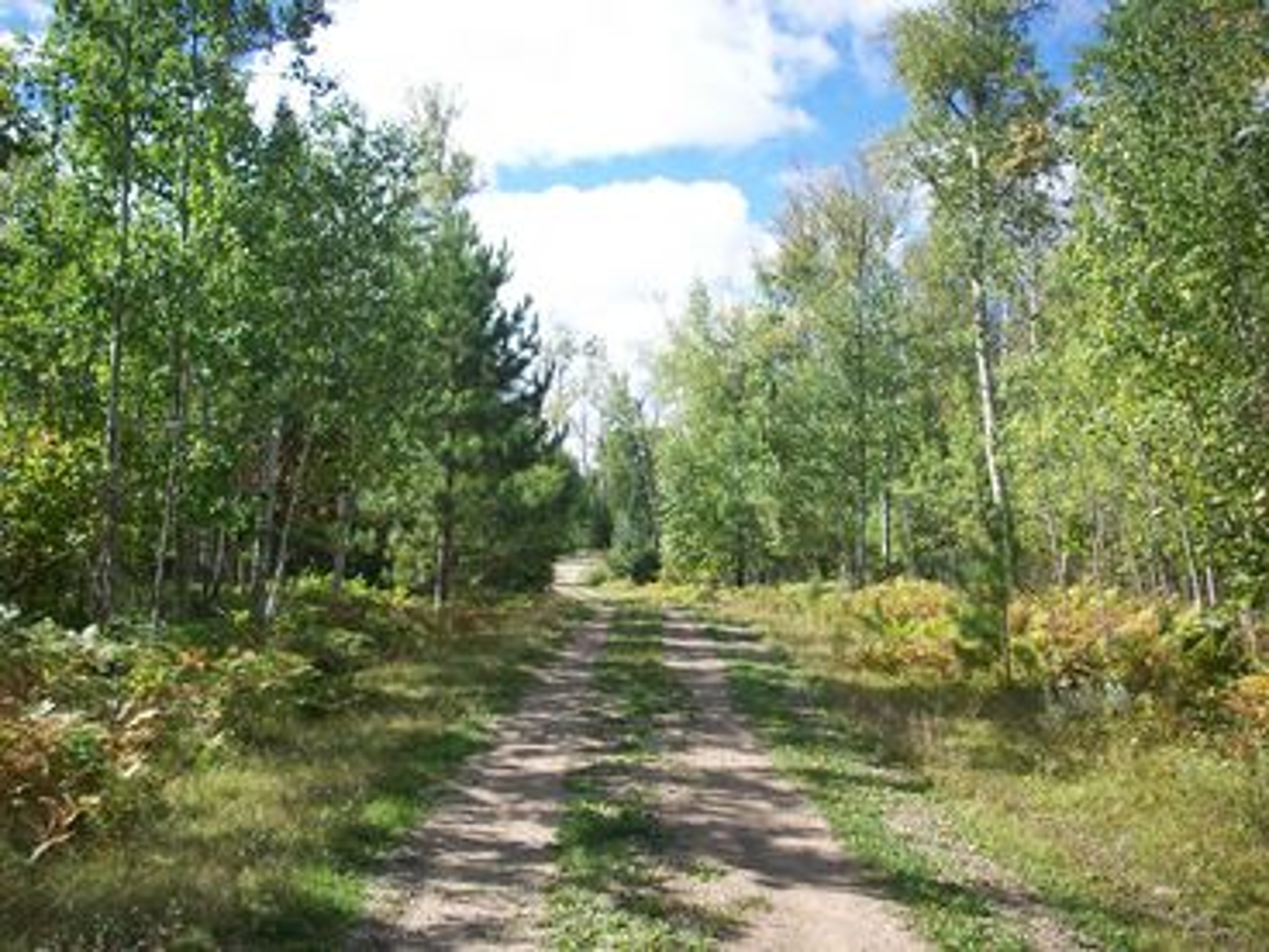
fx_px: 1356
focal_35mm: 37
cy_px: 476
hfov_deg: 50.1
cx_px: 634
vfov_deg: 38.7
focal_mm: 6.2
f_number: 5.6
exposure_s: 1/192
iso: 80
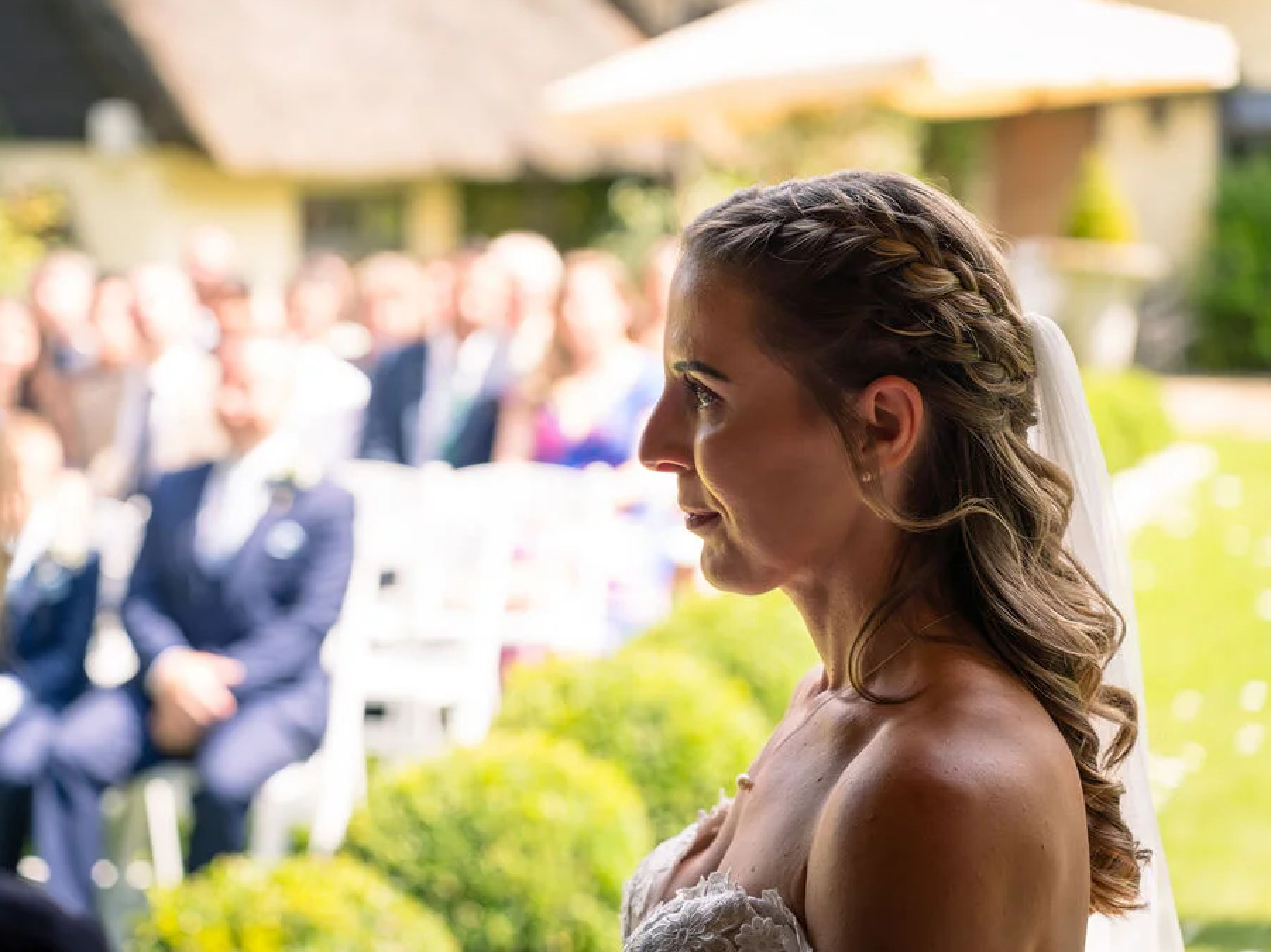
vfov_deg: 18.0
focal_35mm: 82
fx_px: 3010
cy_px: 475
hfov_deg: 23.8
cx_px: 559
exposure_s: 1/200
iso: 100
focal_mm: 75
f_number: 3.5
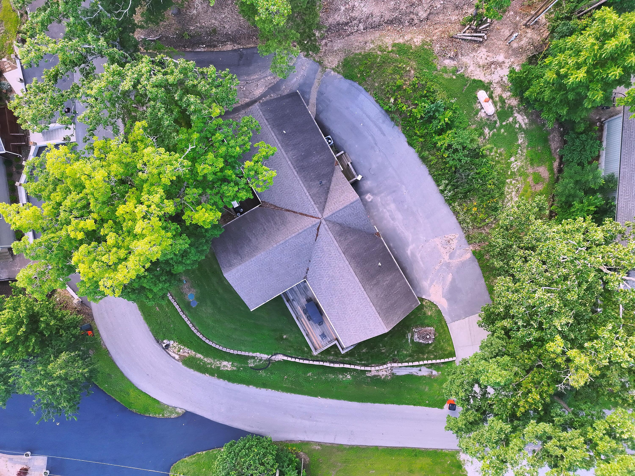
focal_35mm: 24
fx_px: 440
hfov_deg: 71.6
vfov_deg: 56.8
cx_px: 318
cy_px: 238
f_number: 1.7
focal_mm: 6.7
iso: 170
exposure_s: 1/350
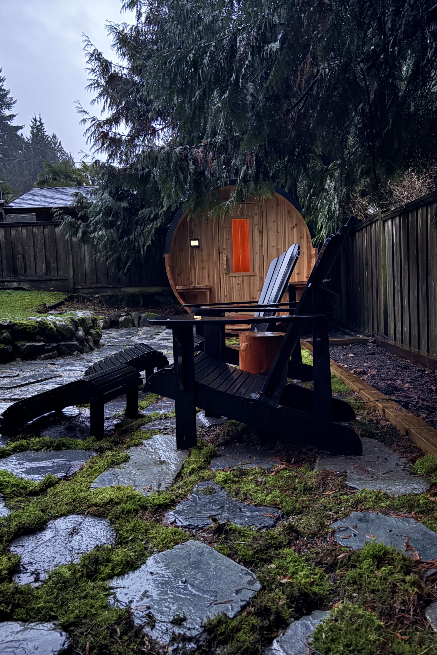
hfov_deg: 46.4
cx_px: 231
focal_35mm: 28
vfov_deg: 65.5
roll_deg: +2.2
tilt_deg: -5.2
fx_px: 510
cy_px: 333
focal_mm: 5.96
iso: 4000
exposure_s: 1/15
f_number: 1.6
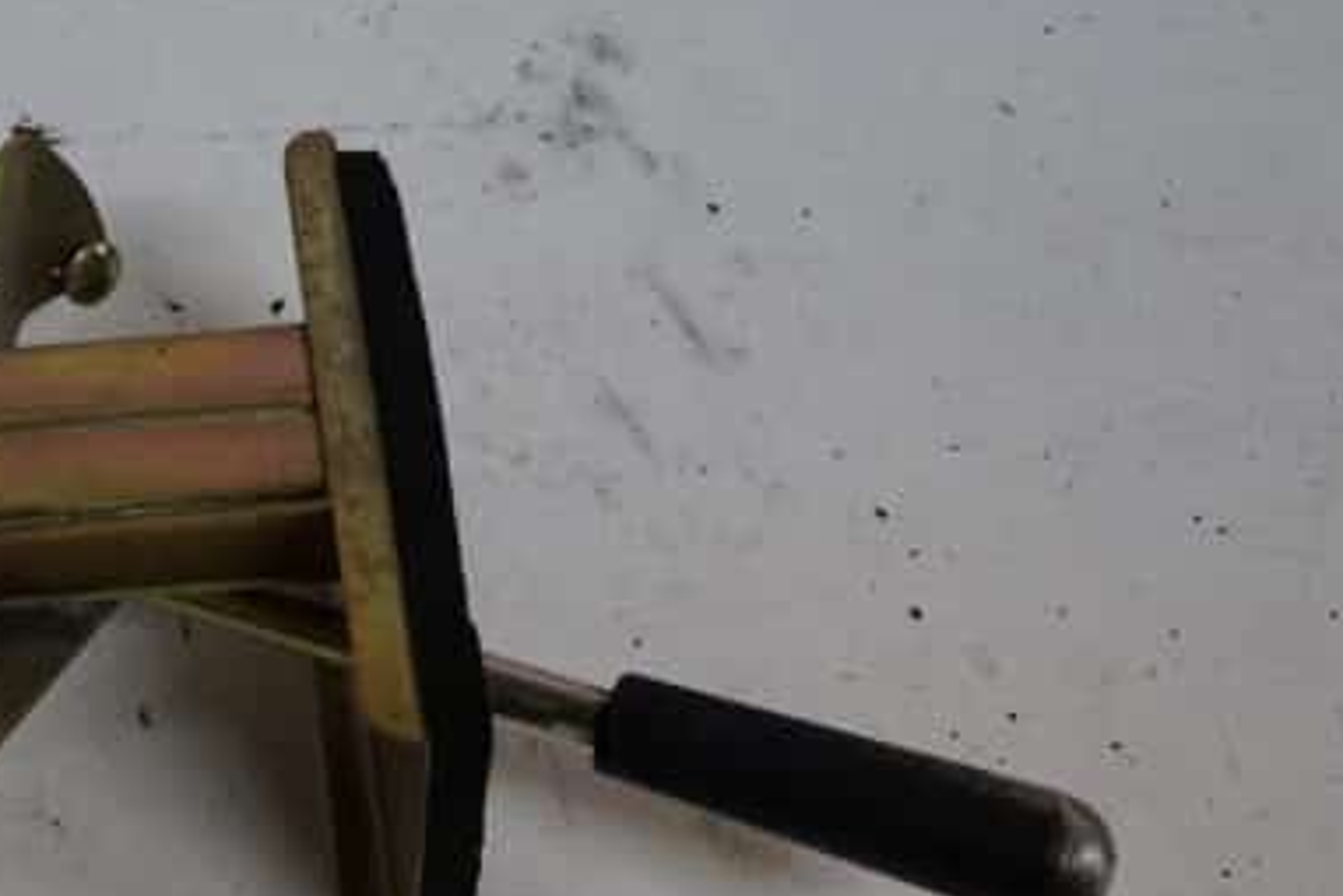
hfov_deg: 23.7
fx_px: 2849
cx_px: -362
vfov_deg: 17.9
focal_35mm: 76
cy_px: 564
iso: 800
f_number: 5
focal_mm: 19
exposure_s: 1/60
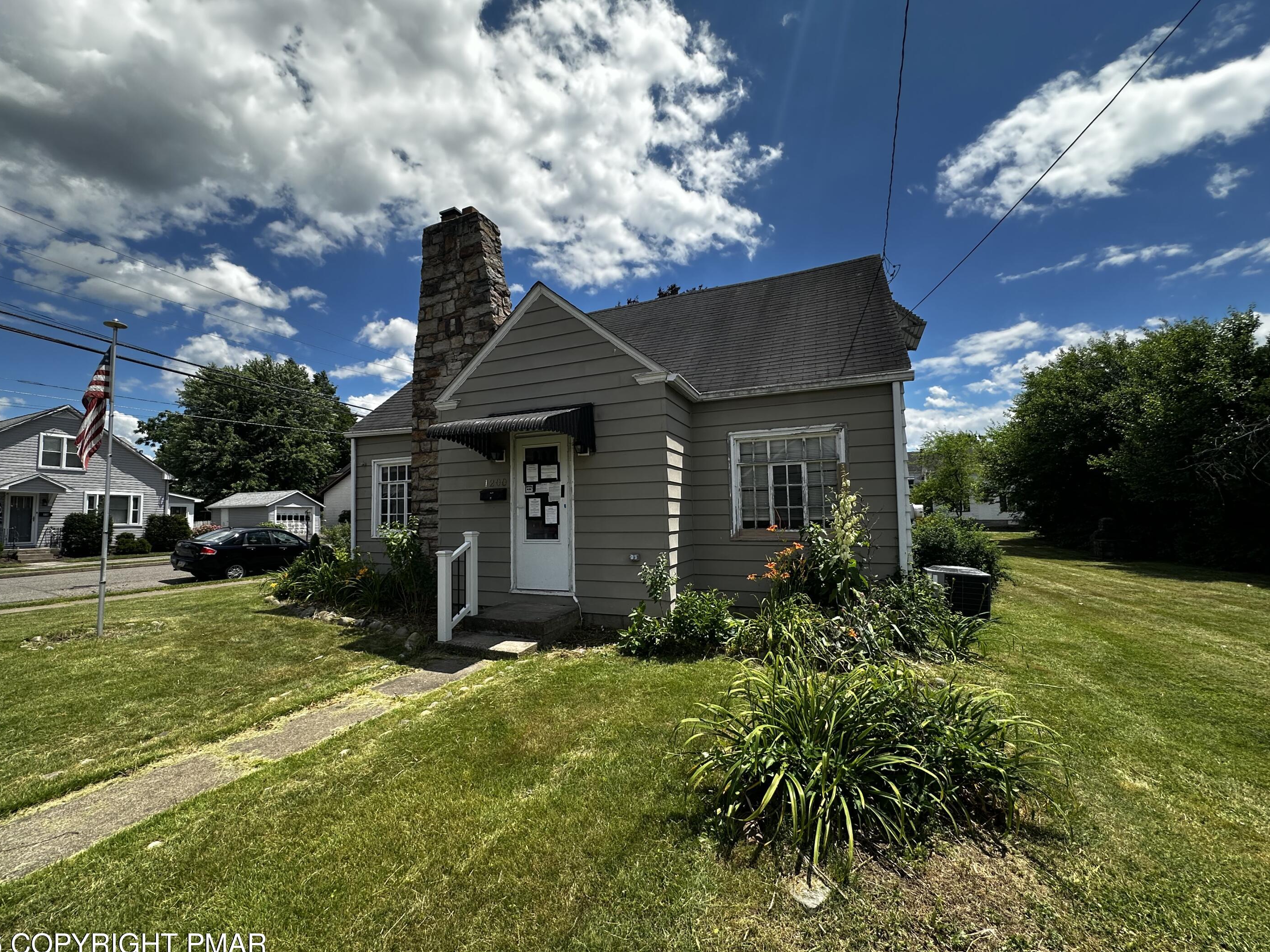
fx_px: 550
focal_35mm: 15
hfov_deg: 98.0
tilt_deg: +2.7
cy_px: 481
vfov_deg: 81.7
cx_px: 596
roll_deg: -0.6
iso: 50
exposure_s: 1/1435
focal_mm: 2.22
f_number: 2.2
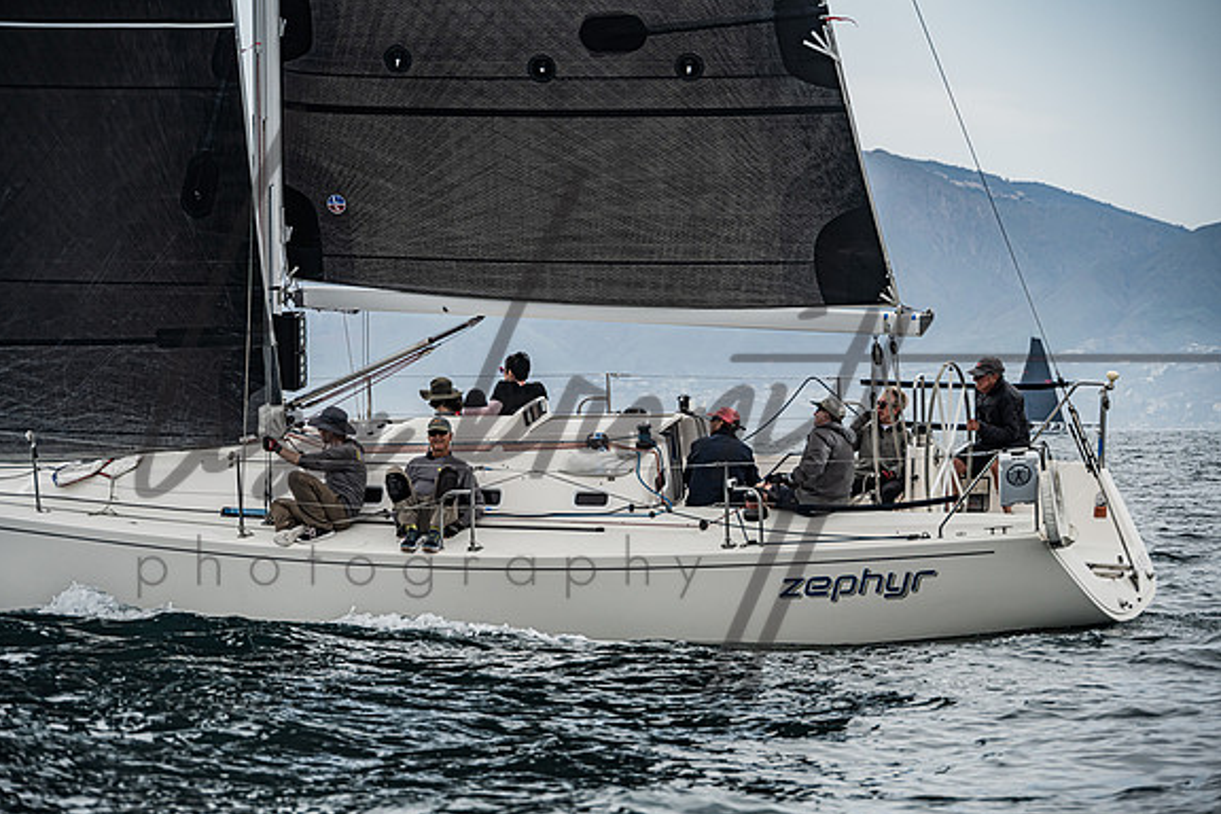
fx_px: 6647
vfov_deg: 7.0
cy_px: 408
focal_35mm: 196
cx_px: 608
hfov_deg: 10.5
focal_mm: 190
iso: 400
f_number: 8
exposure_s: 1/1600
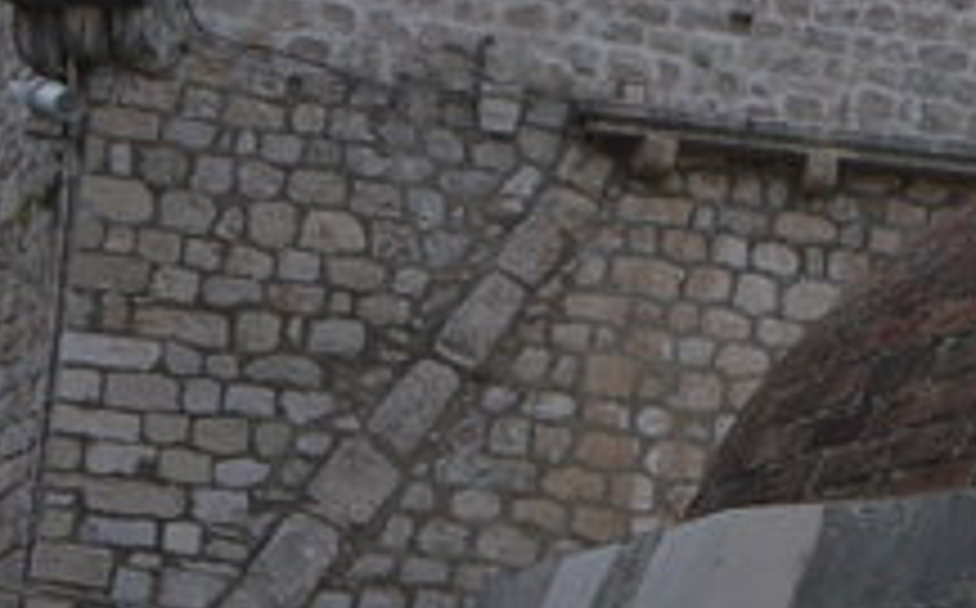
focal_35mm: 188
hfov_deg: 9.5
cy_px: 509
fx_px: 4994
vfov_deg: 6.9
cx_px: 2586
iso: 160
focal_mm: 16
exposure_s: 1/200
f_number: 6.3
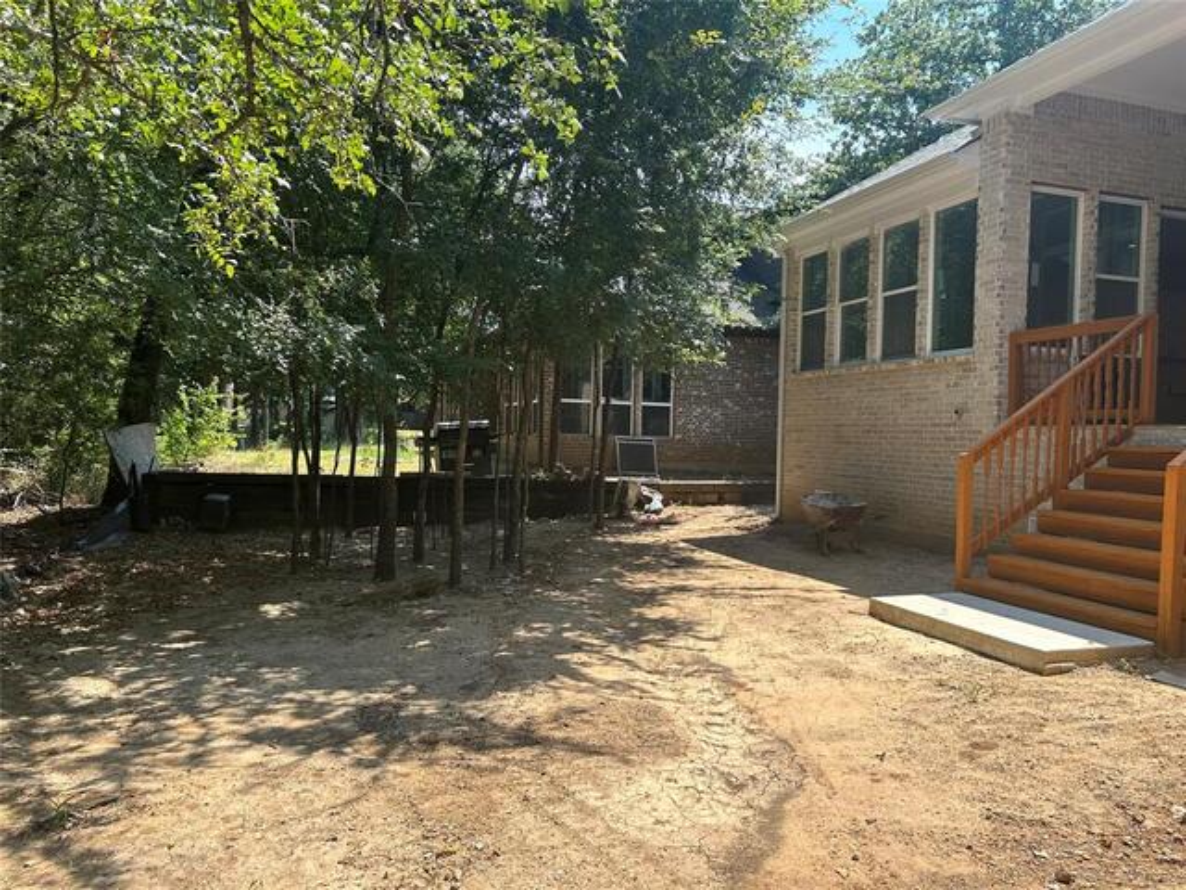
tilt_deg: -0.3
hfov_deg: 67.3
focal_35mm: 26
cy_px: 445
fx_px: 891
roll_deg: -1.0
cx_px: 593
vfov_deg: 53.1
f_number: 1.5
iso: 50
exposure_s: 1/1488
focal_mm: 5.7
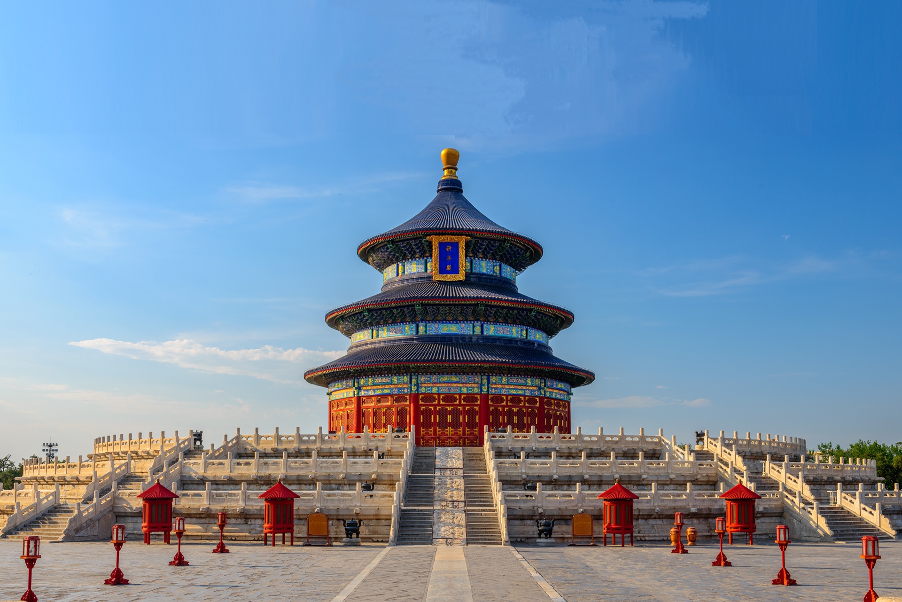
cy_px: 301
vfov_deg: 35.1
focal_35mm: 38
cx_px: 451
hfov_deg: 50.7
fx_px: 952
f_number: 10
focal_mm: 38
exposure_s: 1/30
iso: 100
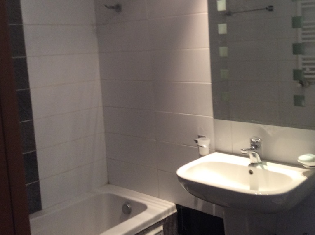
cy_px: 85
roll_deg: +5.2
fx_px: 391
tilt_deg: -8.7
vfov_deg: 33.3
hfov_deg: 43.8
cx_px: 177
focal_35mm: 43
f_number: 2.4
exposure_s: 1/25
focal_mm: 3.3
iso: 100
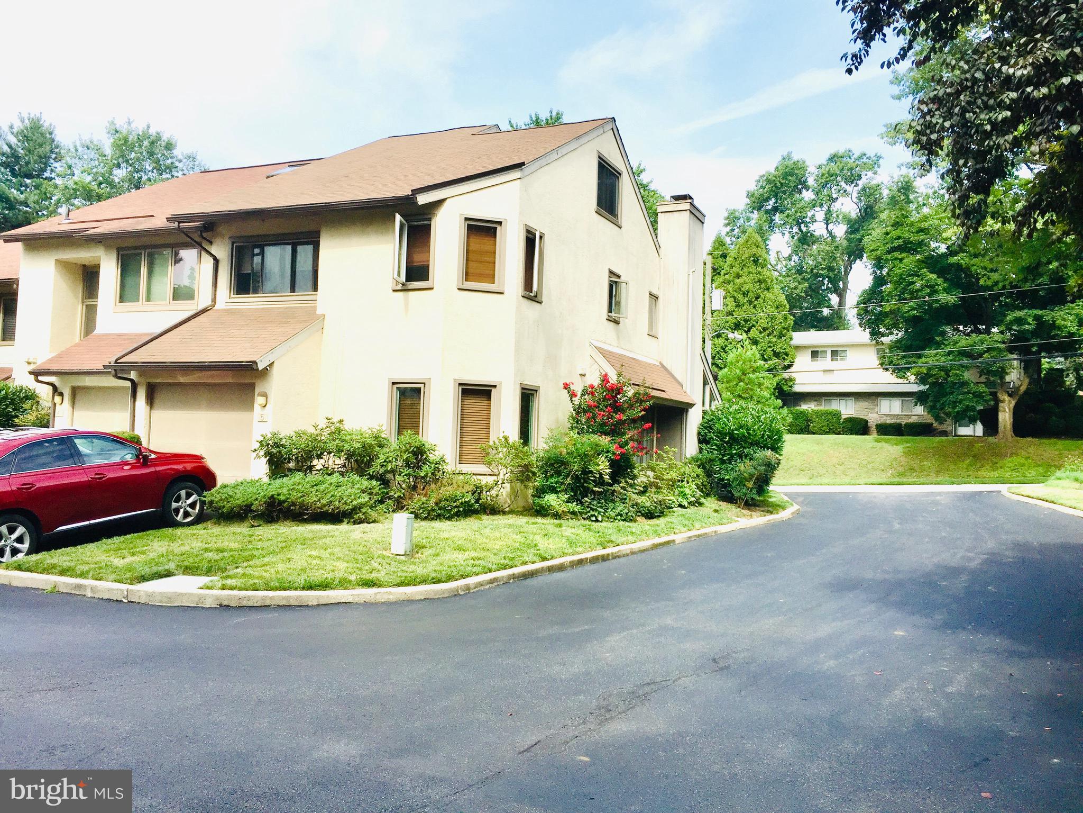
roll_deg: -4.0
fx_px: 907
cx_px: 542
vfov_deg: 48.2
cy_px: 406
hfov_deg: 61.7
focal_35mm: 29
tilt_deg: +3.2
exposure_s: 1/1522
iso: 32
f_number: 2.2
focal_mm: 4.15
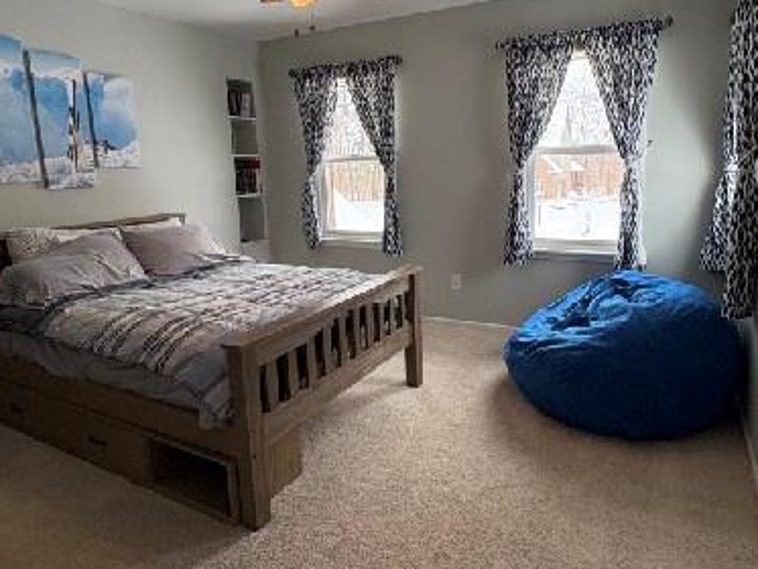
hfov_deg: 71.5
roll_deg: +1.9
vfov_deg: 56.7
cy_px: 254
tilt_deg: -8.6
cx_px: 402
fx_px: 526
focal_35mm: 24
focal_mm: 2.22
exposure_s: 1/120
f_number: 2.2
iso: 160
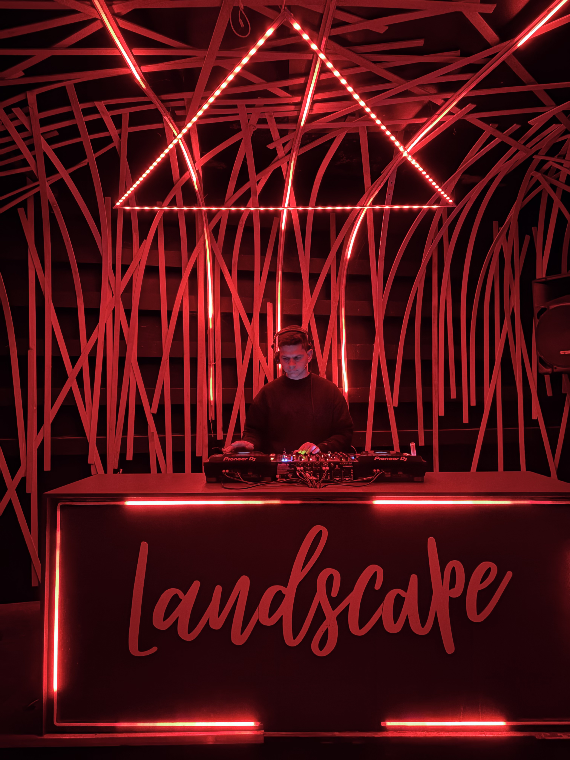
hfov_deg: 53.1
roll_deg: +0.1
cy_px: 380
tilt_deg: +3.6
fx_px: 571
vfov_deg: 67.3
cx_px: 285
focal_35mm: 26
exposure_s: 1/9
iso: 2000
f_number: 1.6
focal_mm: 5.96
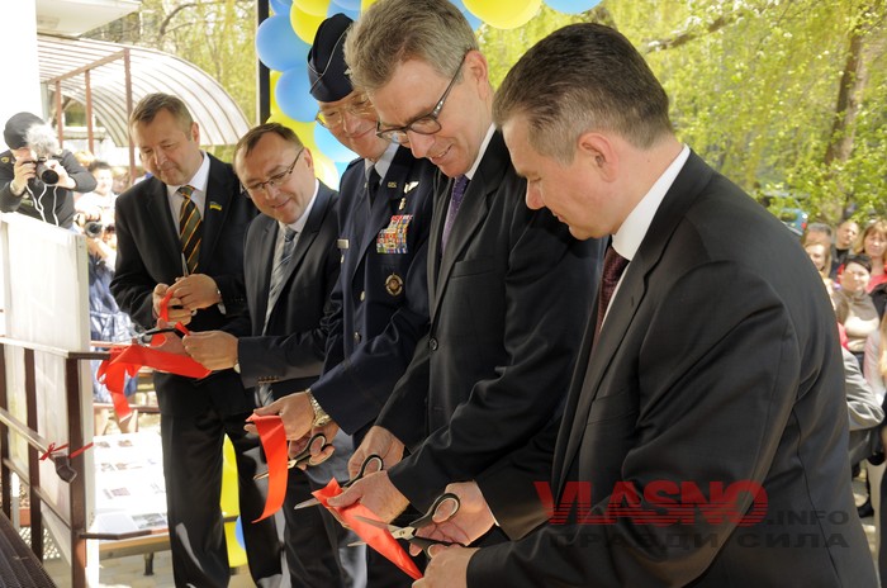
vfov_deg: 29.8
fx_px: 1107
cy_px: 294
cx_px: 444
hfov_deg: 43.7
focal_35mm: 45
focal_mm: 30
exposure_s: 1/125
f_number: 5.6
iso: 200
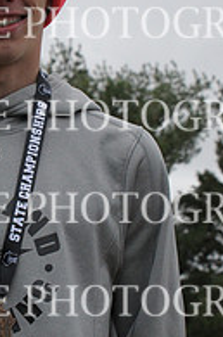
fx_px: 1532
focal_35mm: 164
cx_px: 12
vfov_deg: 12.6
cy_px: 161
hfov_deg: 8.3
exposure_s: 1/1250
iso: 2500
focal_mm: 55
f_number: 7.1
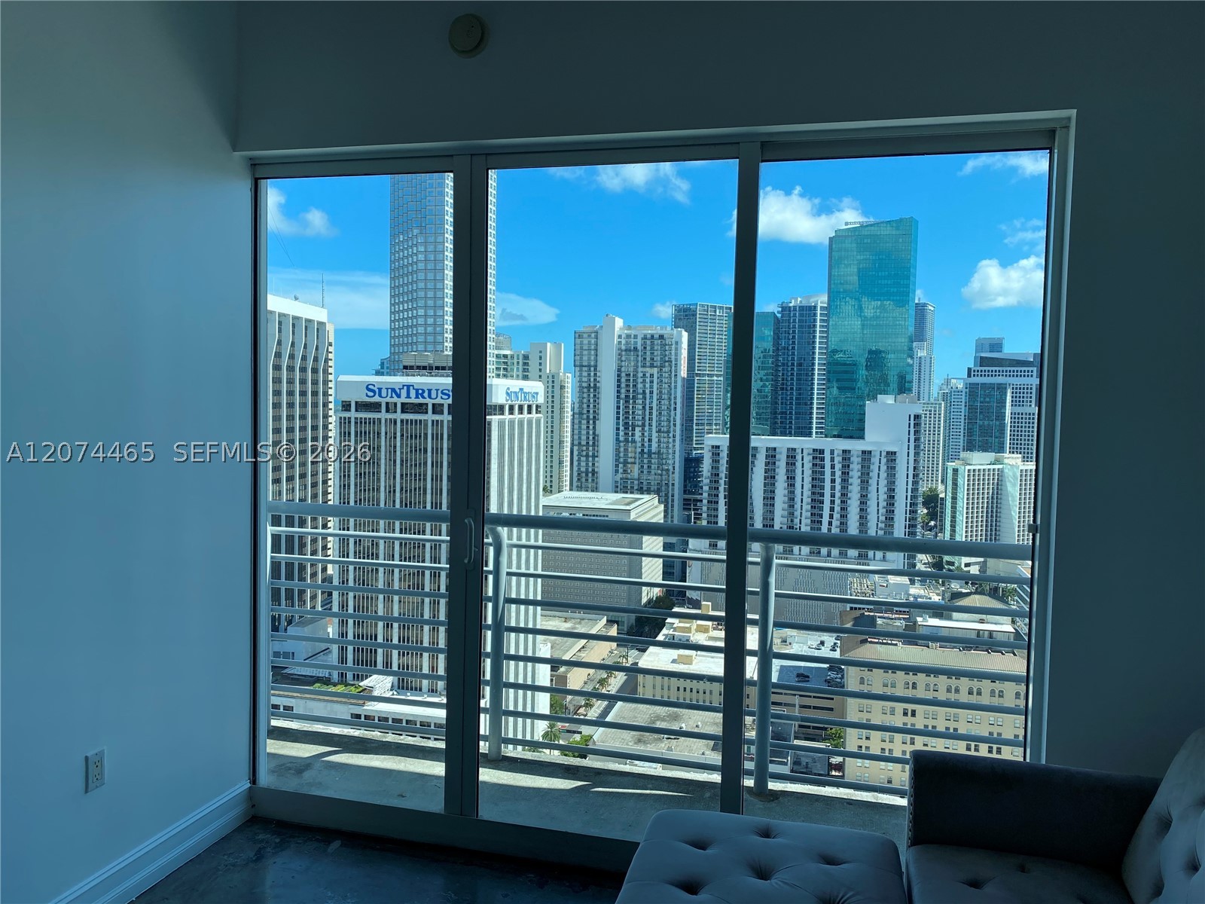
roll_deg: -0.9
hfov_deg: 67.3
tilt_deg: -2.8
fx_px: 905
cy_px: 452
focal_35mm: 26
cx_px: 602
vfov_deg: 53.1
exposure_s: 1/1447
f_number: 1.8
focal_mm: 4.25
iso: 32
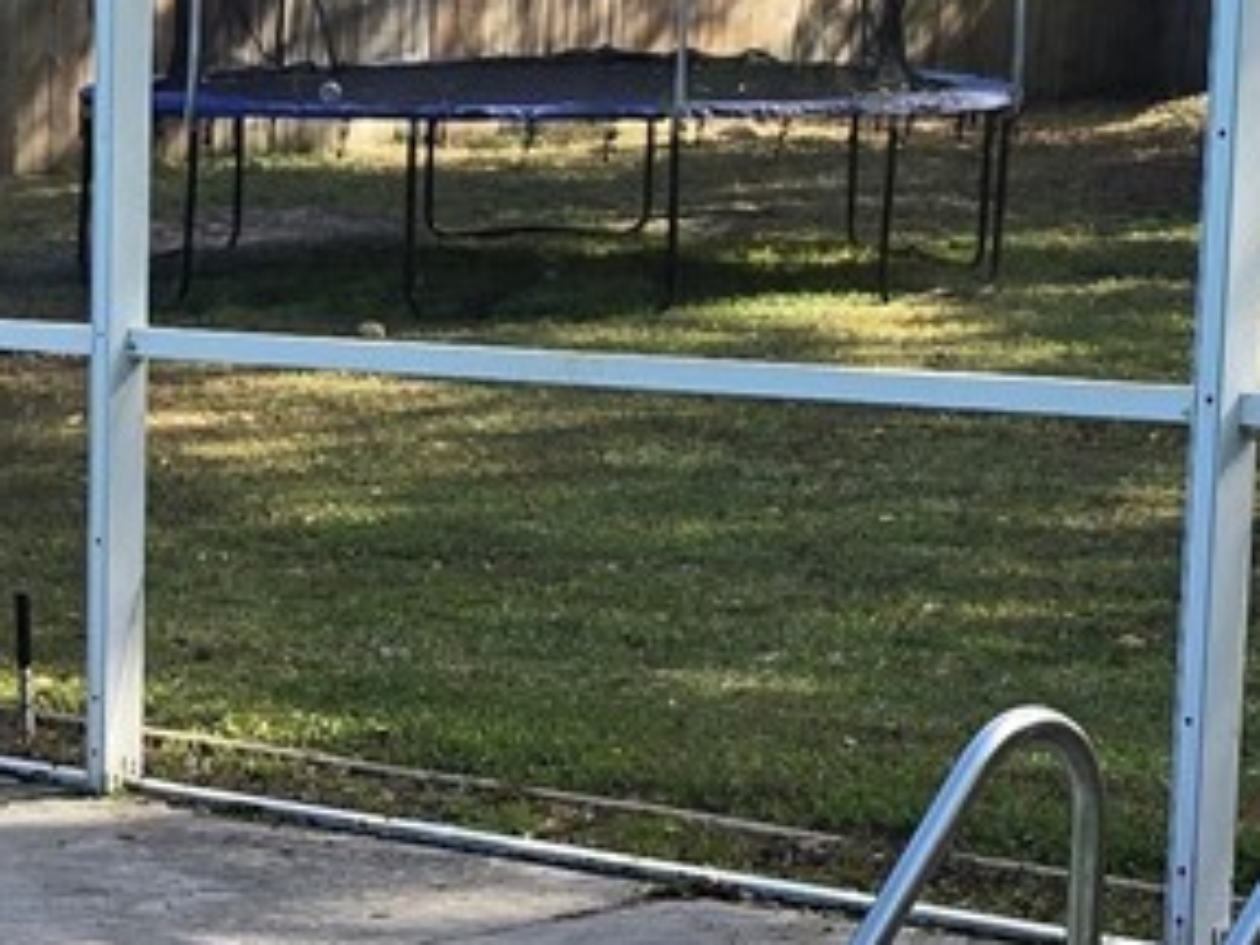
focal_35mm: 128
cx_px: -302
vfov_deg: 11.5
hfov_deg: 14.8
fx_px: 4659
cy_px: 958
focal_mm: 6.3
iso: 16
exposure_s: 1/180
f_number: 1.7
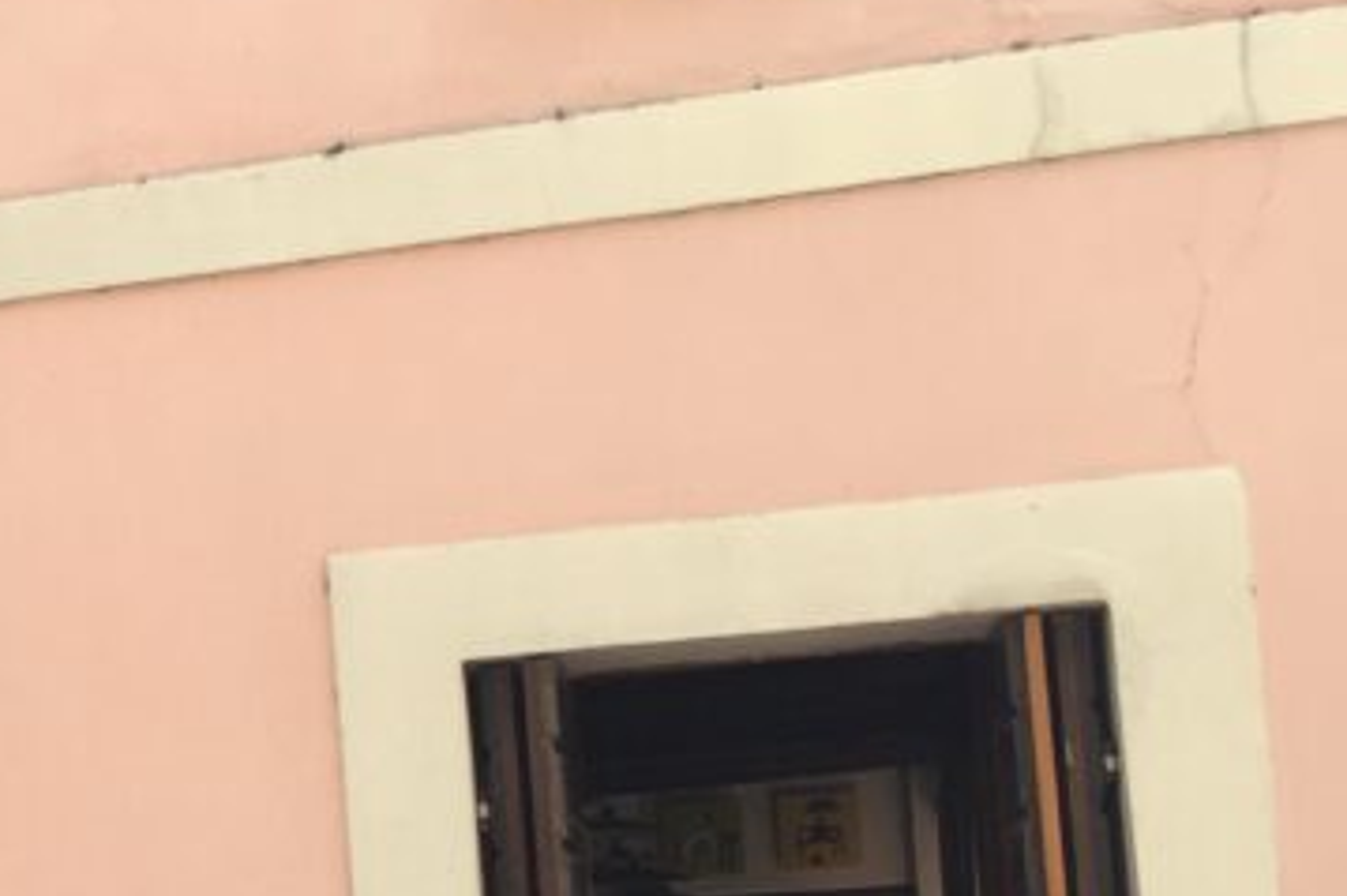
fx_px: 3216
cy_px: 903
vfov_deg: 15.6
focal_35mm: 86
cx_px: -394
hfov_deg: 21.4
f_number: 2.2
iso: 32
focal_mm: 4.15
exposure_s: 1/694
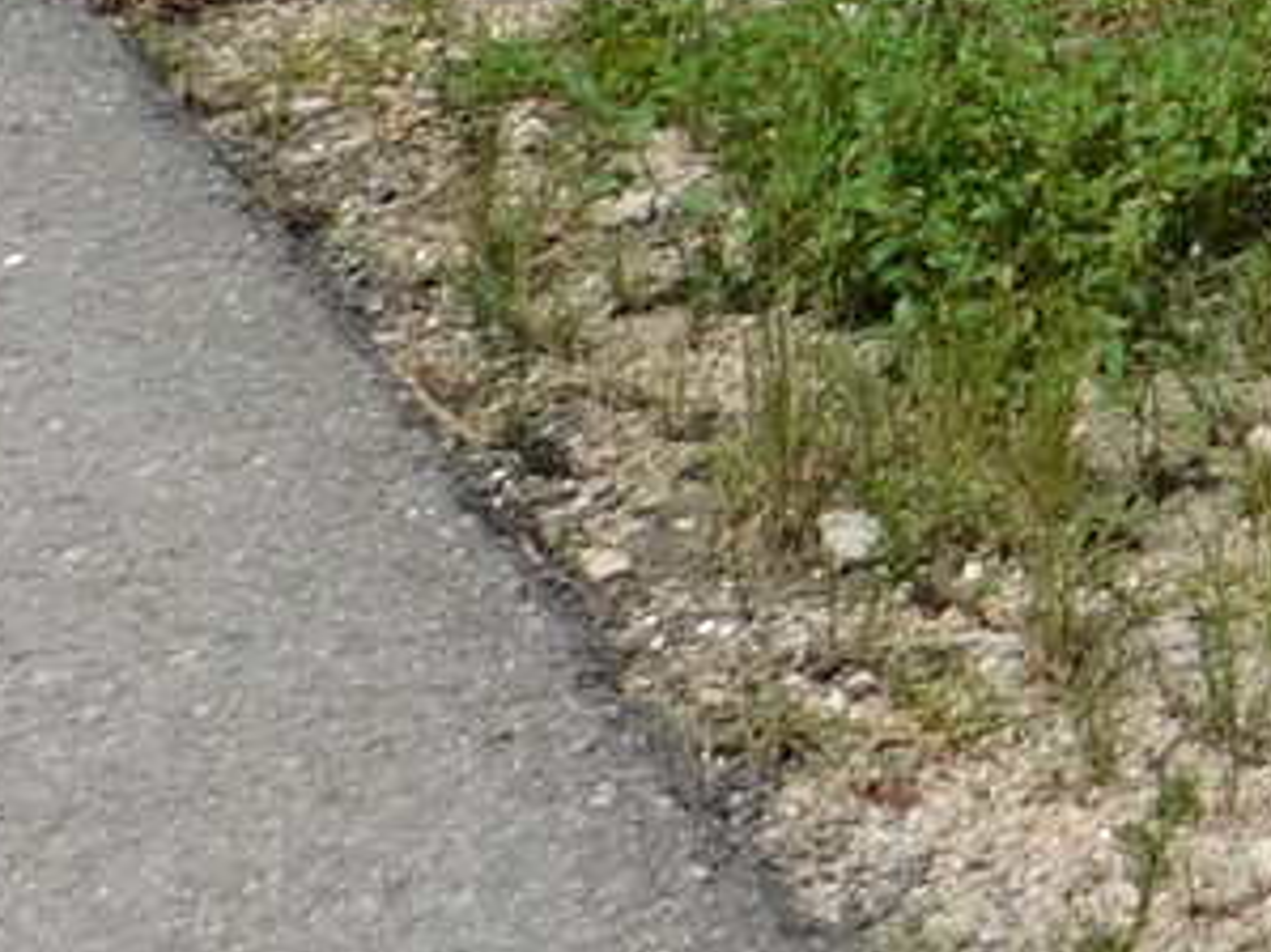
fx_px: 4514
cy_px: -1322
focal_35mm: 123
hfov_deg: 14.5
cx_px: 2113
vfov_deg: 10.4
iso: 125
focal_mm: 4
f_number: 6
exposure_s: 1/640
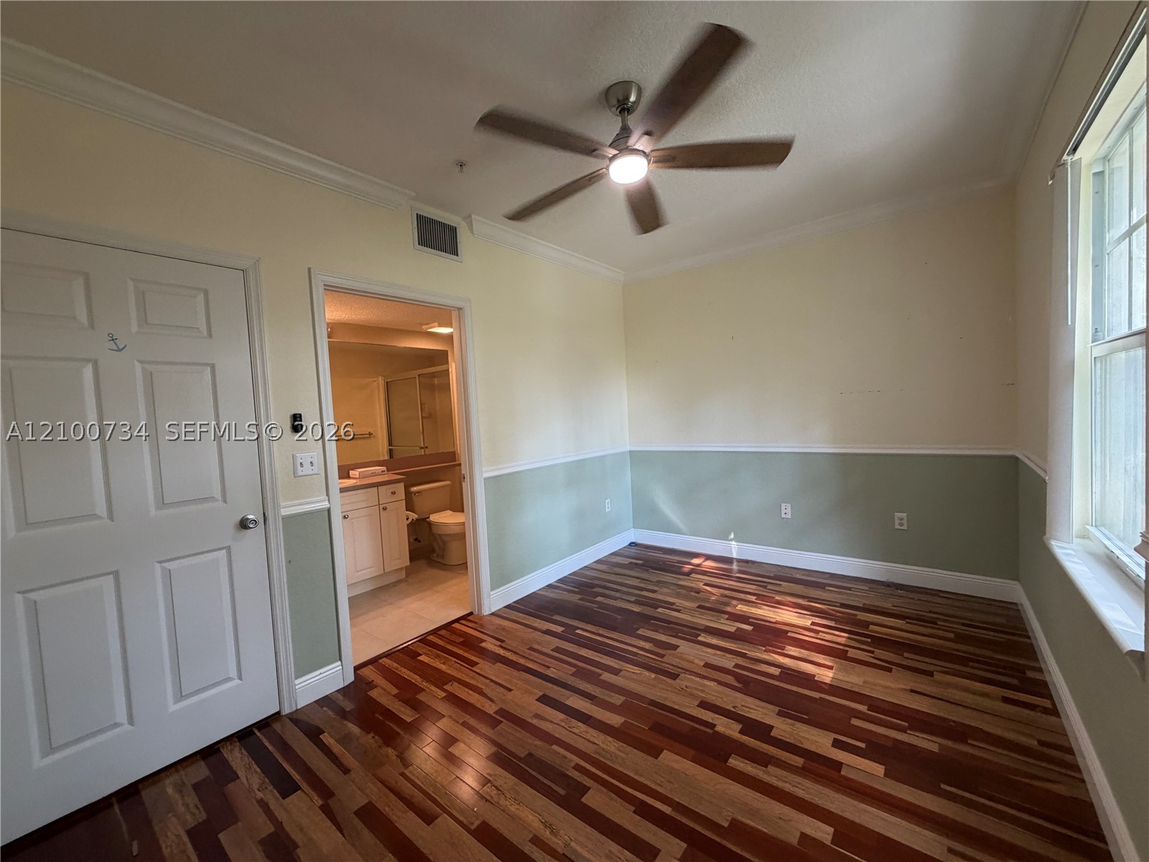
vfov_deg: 85.7
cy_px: 431
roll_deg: +4.7
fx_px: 465
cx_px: 574
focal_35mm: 14
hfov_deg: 102.1
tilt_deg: -2.0
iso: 200
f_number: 2.2
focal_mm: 2.22
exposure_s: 1/60
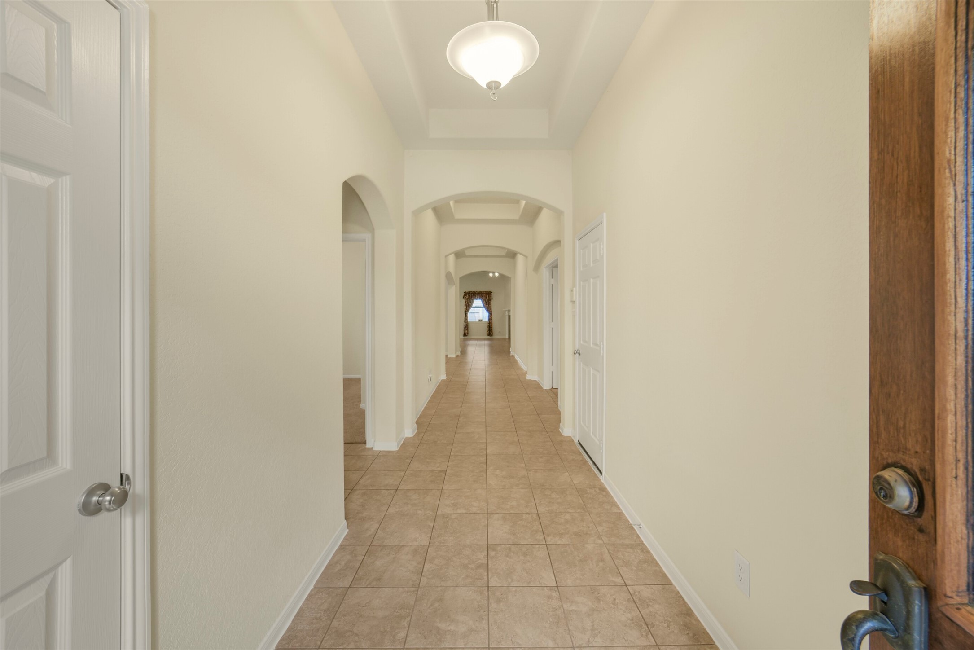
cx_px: 487
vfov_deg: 81.2
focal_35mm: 14
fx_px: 379
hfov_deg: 104.2
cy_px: 325
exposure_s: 1/13
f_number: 11
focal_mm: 14
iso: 500
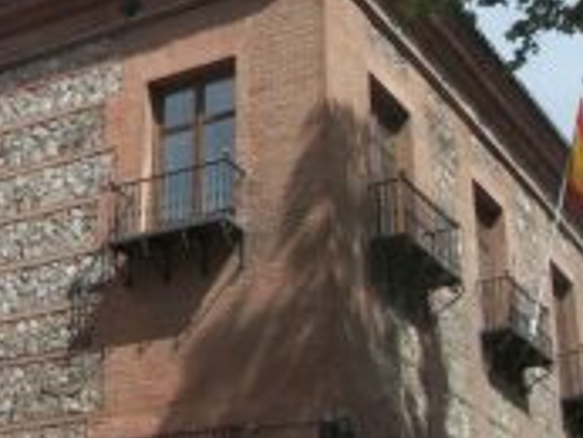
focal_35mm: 74
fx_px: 1247
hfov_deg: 25.7
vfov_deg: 19.5
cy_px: 37
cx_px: 98
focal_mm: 5.7
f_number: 5.5
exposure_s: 1/500
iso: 80
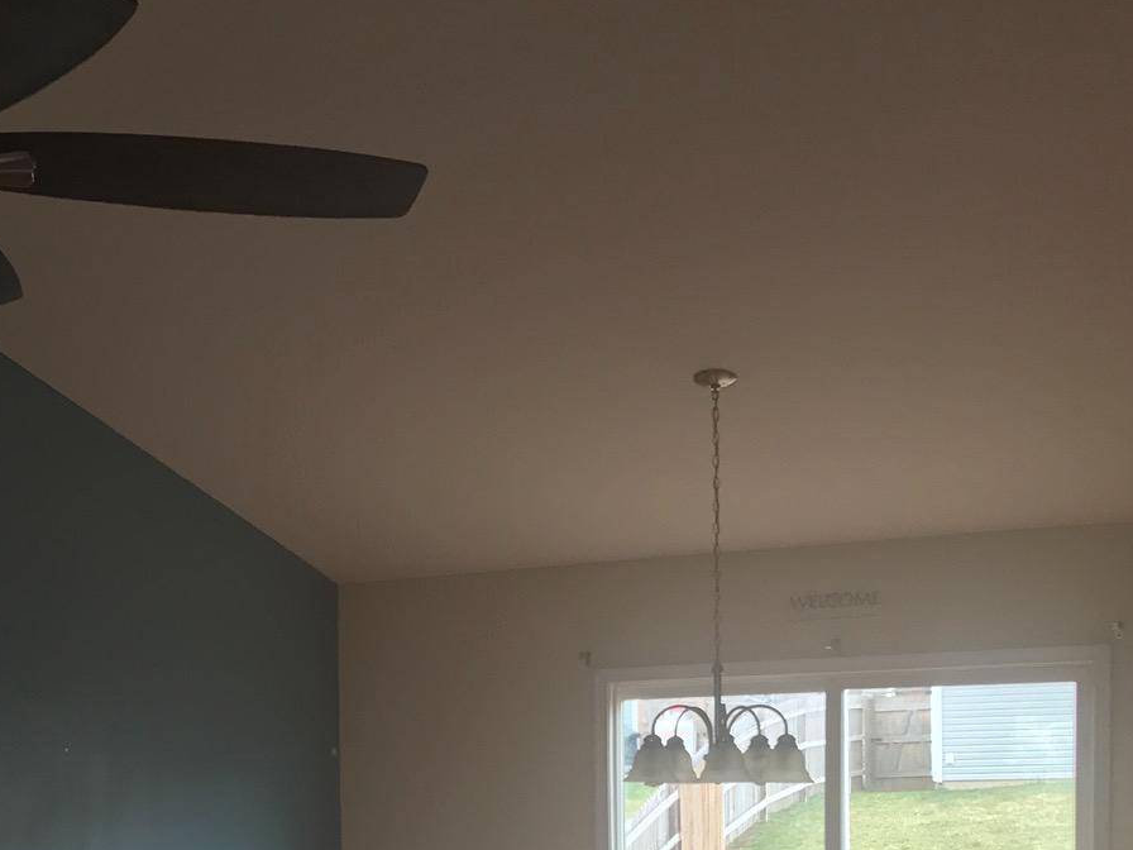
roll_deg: +0.5
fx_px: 2095
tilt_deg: -2.0
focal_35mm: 64
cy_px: 903
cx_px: 274
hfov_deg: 29.8
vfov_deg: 21.9
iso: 25
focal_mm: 3.99
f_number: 1.8
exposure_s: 1/60
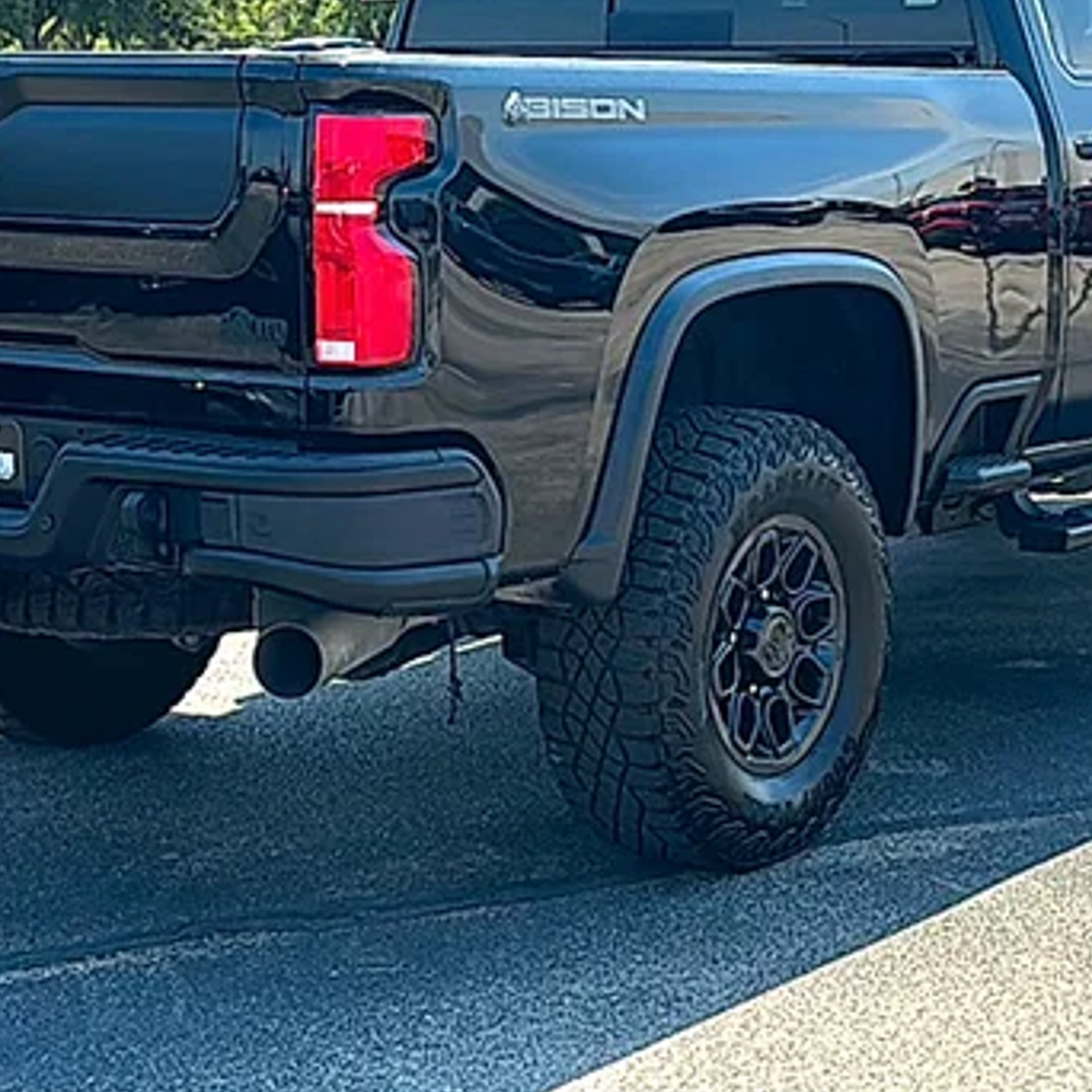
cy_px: 267
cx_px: 648
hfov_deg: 25.7
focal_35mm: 67
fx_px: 2391
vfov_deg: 25.4
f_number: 1.78
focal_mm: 6.86
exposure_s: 1/2604
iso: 80
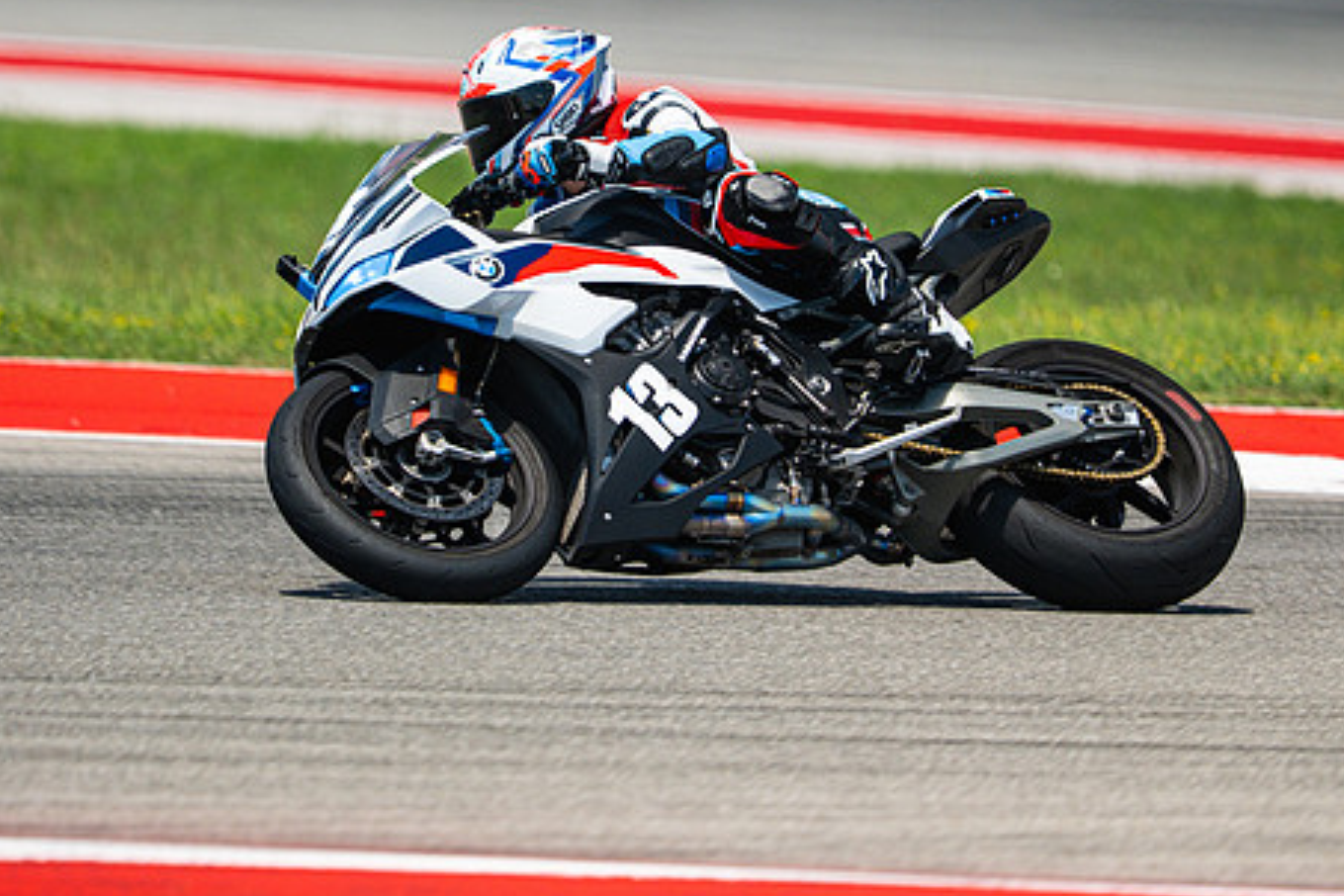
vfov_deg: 2.6
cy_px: 363
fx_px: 20084
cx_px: 688
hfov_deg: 3.8
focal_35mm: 538
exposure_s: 1/2500
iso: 640
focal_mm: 280
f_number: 2.8
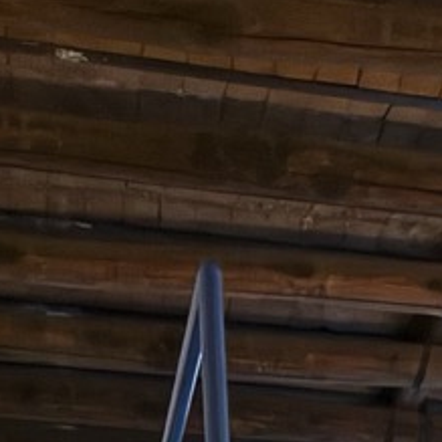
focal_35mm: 124
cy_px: 1090
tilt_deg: -2.5
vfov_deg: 11.4
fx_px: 1791
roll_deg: +1.1
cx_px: 692
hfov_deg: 13.2
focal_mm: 6.76
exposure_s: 1/17
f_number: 1.78
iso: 2500
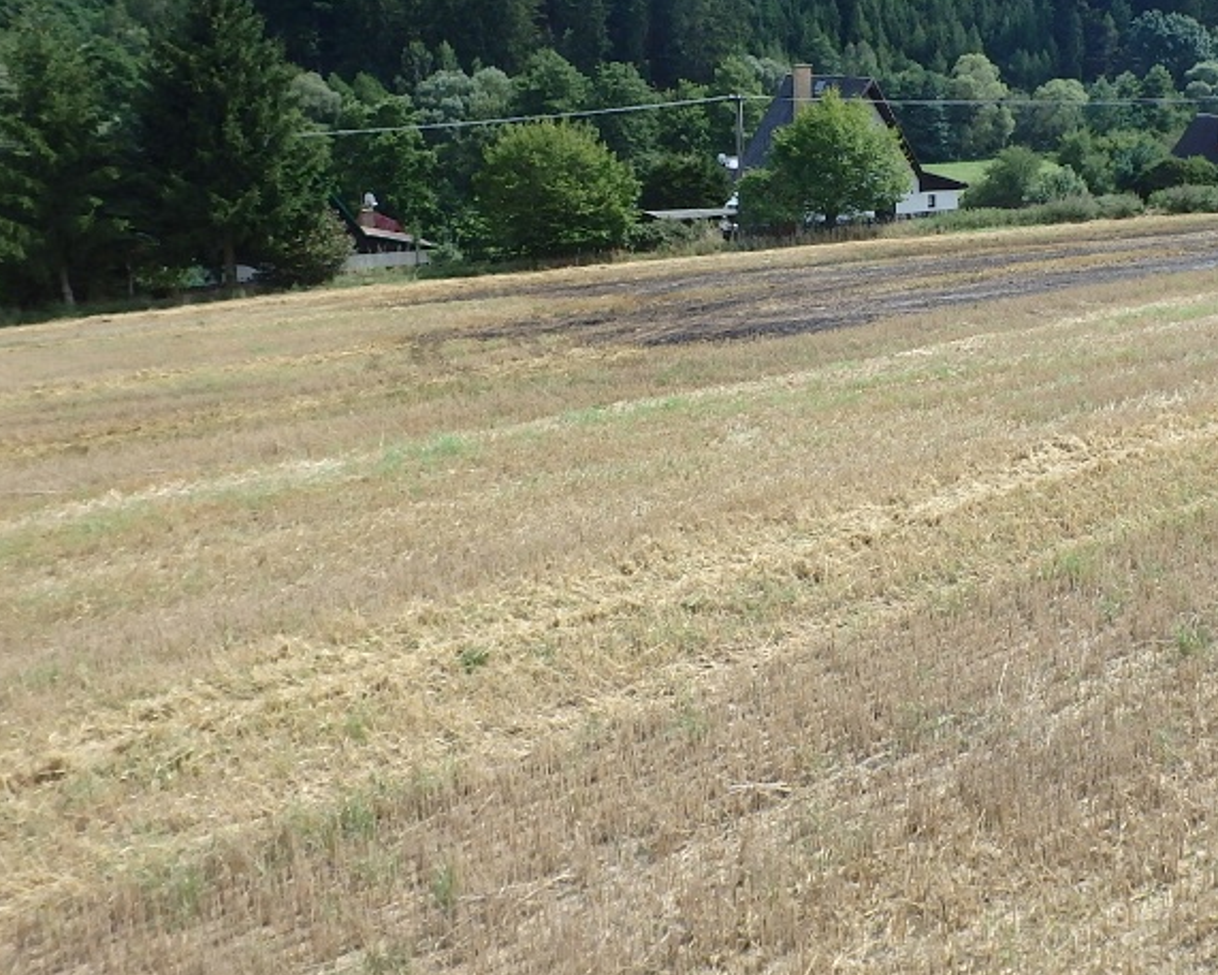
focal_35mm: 42
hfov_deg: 42.2
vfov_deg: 35.1
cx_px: 941
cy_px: 267
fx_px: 1514
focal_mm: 4.2
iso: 125
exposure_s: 1/640
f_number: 3.9
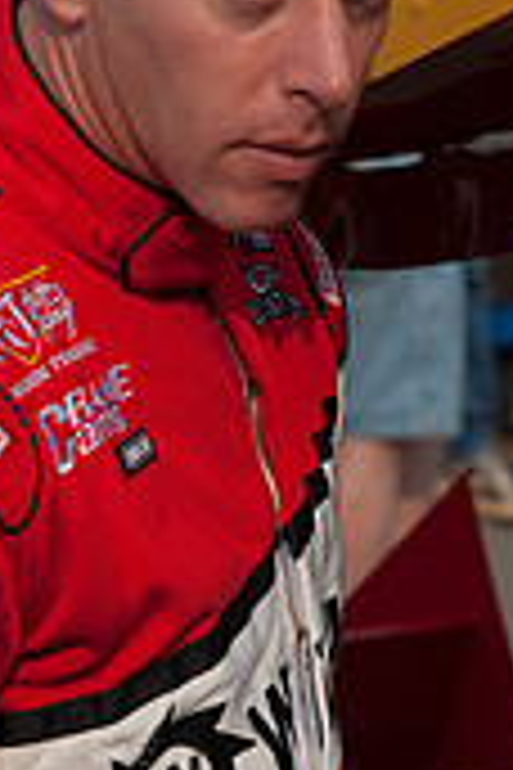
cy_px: 437
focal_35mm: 277
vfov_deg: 7.4
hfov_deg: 5.0
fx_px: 5920
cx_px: 106
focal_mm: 70
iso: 100
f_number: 5.6
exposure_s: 1/400
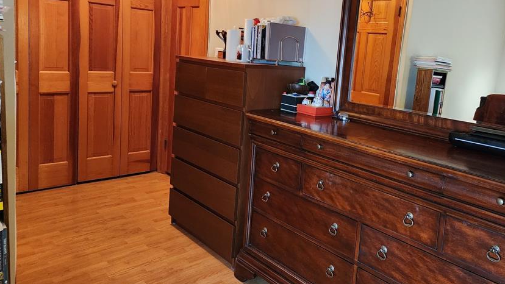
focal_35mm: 31
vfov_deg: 37.4
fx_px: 415
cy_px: 96
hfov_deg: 62.0
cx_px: 306
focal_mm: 6.4
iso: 800
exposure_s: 1/120
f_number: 1.8
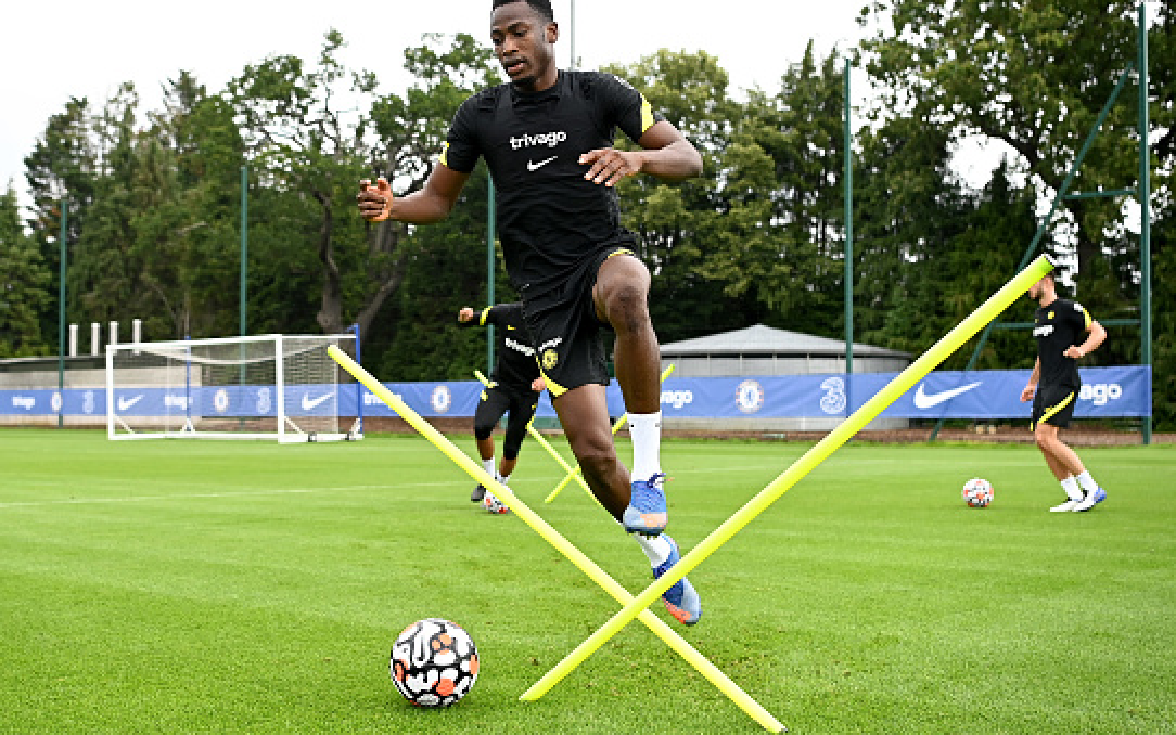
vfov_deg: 33.6
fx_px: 1218
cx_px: 540
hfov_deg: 51.5
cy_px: 358
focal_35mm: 38
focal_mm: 34
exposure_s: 1/1600
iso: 400
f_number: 4.5
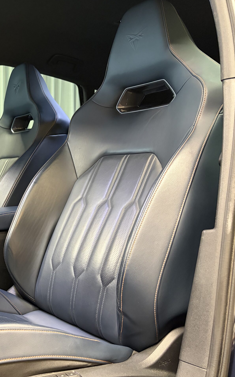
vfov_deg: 52.7
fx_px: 379
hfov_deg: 31.5
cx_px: -6
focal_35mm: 37
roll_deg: -0.3
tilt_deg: +0.0
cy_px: 188
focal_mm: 5.96
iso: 500
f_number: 1.6
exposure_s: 1/38
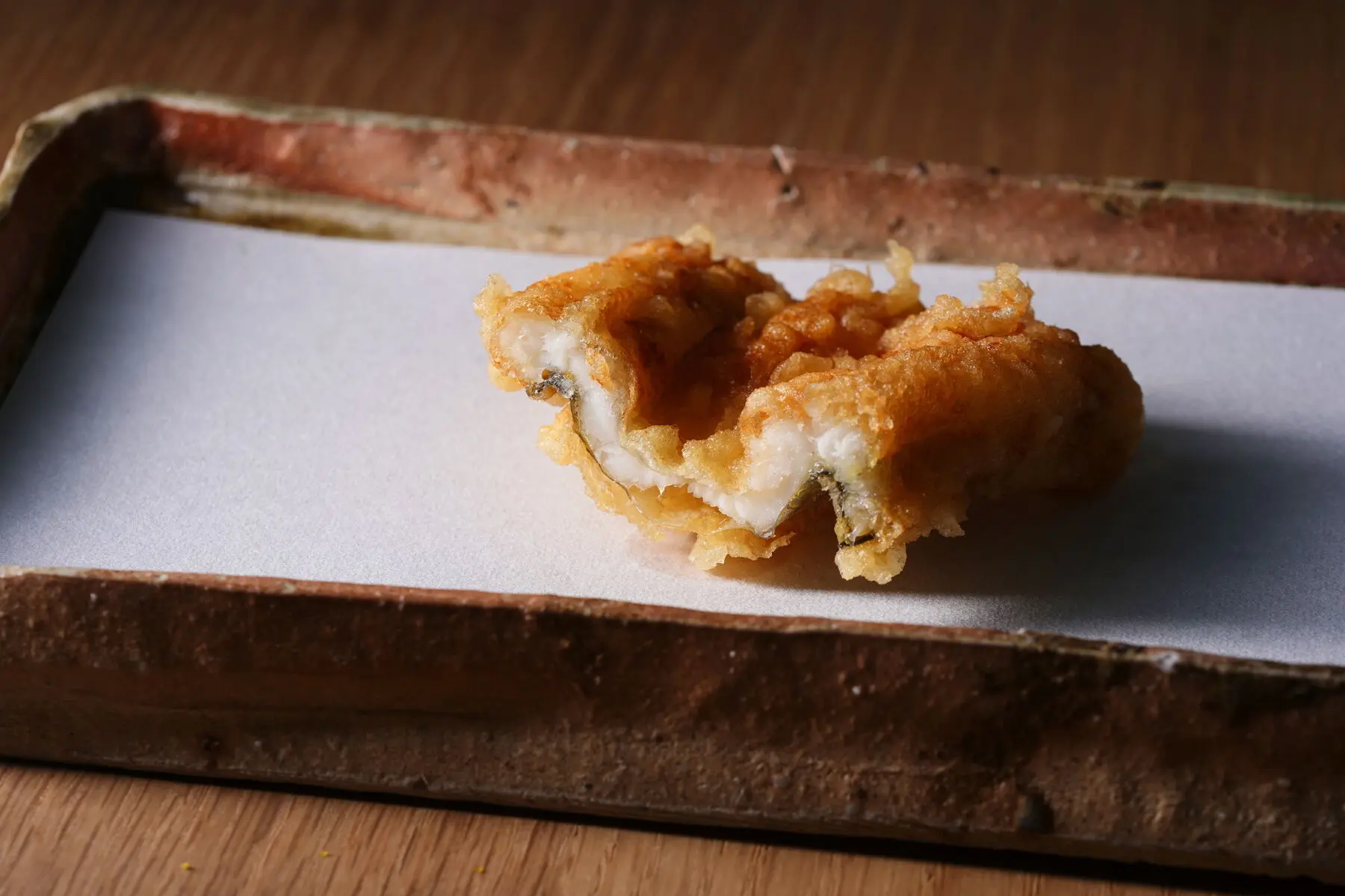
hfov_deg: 22.6
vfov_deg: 15.2
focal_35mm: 90
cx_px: 672
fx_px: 3362
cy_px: 448
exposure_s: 1/125
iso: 50
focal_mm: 90
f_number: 10
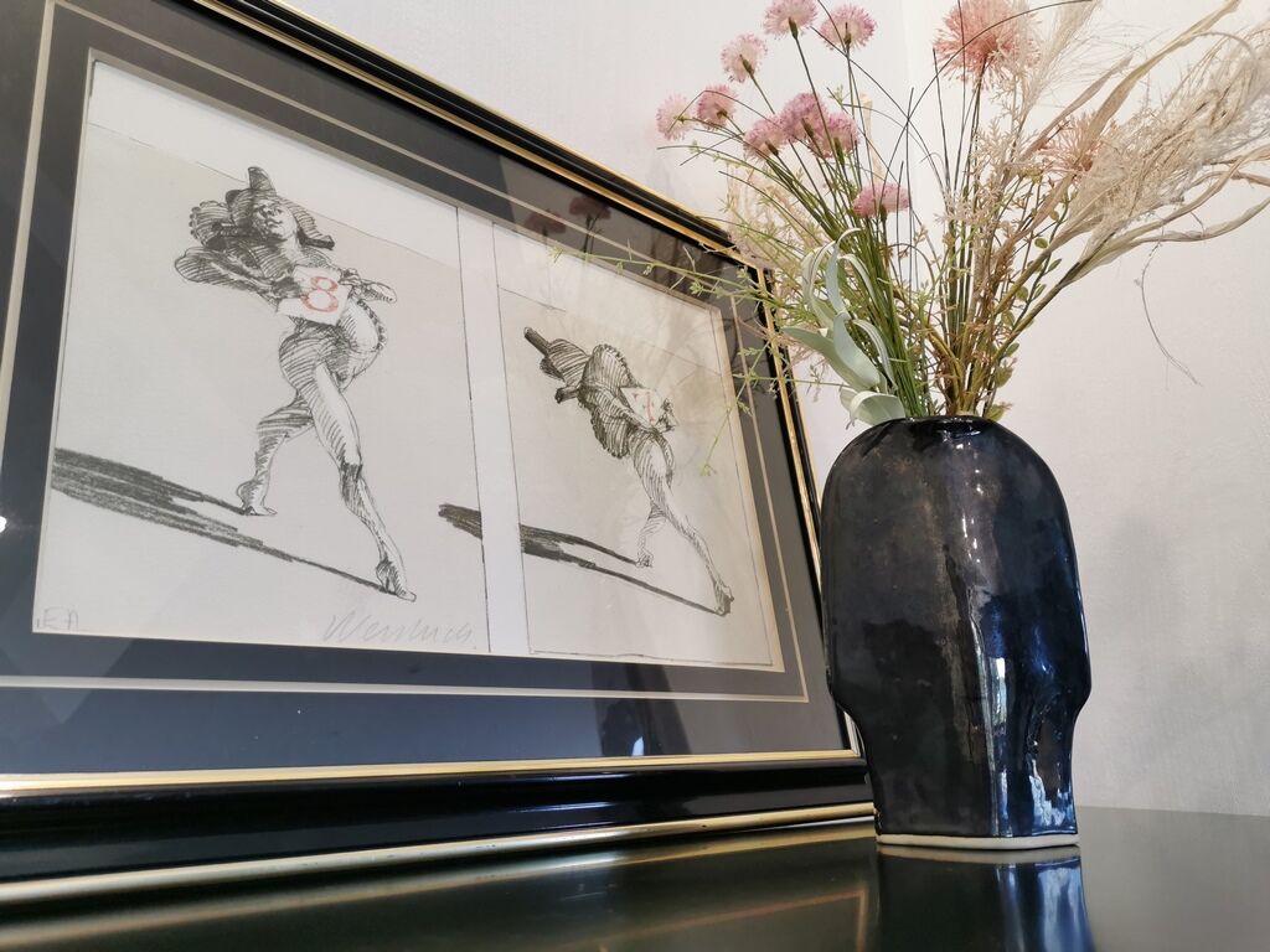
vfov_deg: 51.4
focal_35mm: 27
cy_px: 476
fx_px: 991
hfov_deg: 65.3
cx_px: 635
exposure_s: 1/50
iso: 160
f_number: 1.8
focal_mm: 5.58
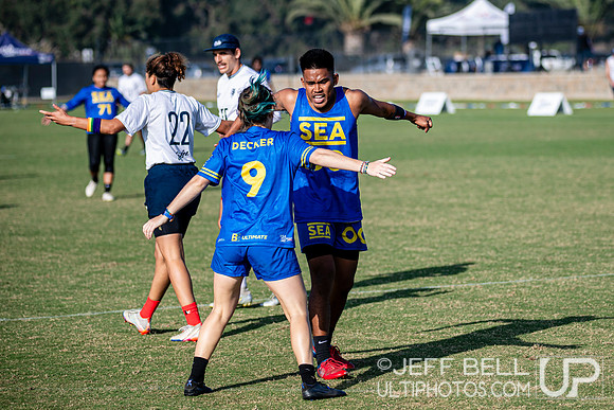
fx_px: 2775
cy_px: 190
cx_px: 396
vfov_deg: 8.4
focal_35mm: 163
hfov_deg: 12.6
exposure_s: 1/2000
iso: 110
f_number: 3.2
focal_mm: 120
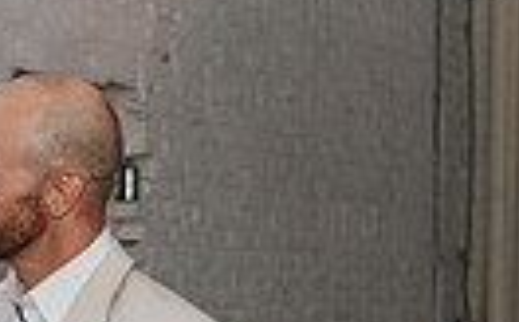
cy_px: 582
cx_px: 3
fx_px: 2372
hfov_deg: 12.3
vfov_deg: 7.5
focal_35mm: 168
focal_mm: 35
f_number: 2.8
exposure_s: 1/200
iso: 1000
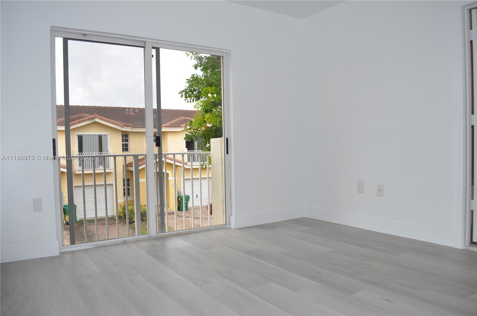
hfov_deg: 67.5
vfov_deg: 47.8
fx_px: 357
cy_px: 158
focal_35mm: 27
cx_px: 238
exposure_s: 1/200
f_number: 5.6
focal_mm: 18
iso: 200
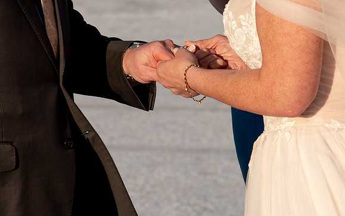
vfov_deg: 4.2
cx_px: 173
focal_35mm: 315
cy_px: 109
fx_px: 2963
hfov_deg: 6.7
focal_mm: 120
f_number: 8
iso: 200
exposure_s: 1/320
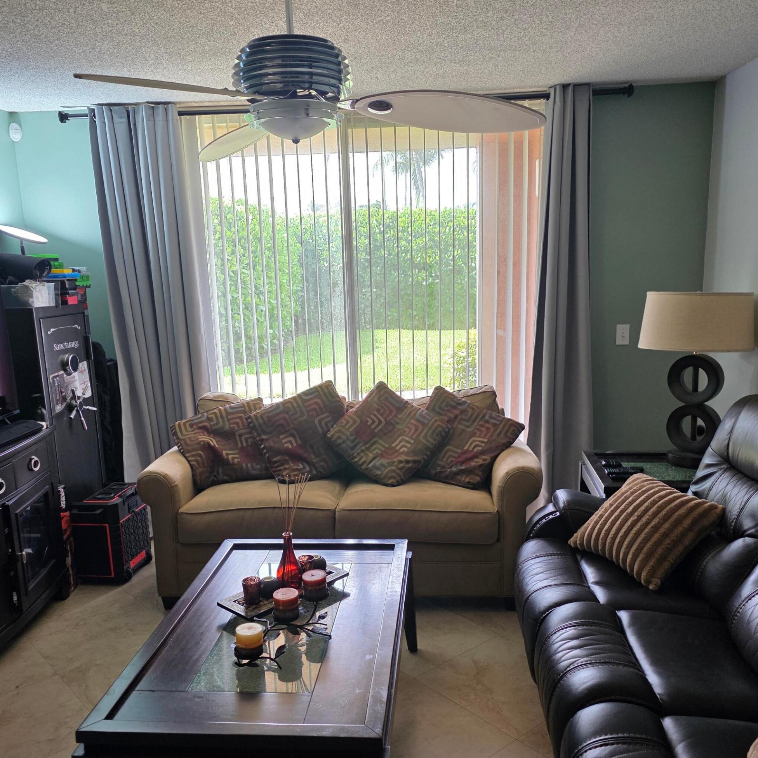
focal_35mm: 30
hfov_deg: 54.0
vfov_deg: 54.0
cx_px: 386
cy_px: 415
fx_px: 743
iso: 100
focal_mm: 6.3
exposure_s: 1/120
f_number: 1.7
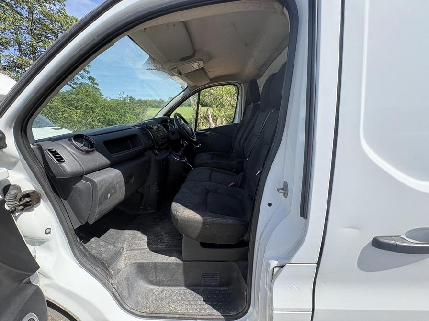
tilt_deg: -12.8
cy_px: 160
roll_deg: +1.5
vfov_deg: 85.7
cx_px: 214
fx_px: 174
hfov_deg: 102.1
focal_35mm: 14
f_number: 2.2
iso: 64
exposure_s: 1/443
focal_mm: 2.22
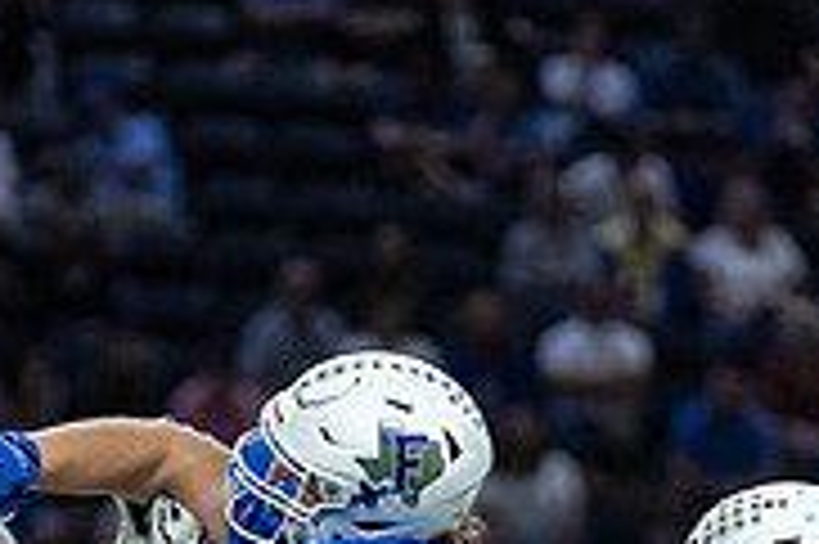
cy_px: 847
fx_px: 14524
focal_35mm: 639
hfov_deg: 3.2
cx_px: 248
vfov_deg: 2.1
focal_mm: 200
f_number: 2.8
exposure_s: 1/1250
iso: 4000
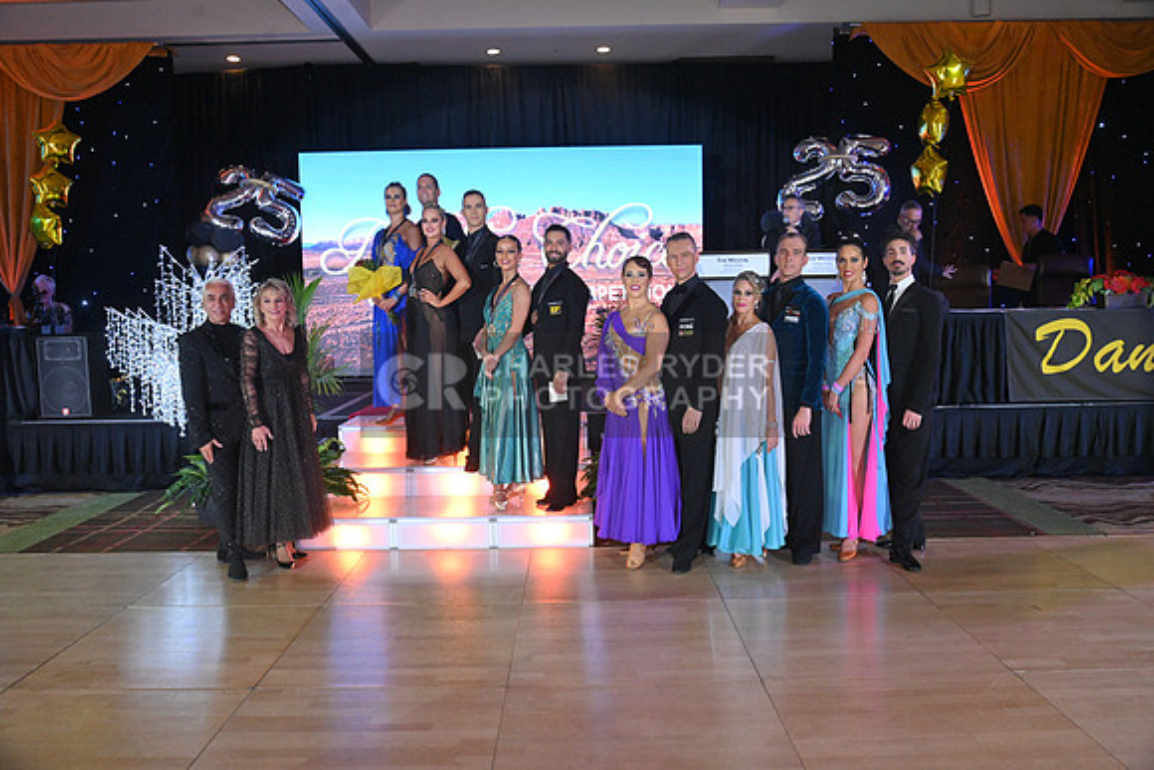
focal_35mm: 30
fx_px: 962
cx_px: 577
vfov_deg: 43.6
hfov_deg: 61.9
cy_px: 385
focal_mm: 30
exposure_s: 1/320
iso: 3200
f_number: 6.3
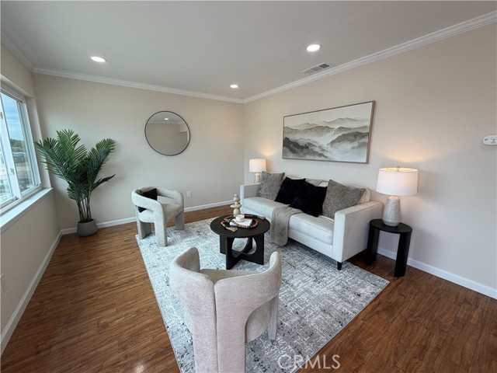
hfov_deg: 102.1
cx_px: 248
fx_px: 201
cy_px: 186
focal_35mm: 14
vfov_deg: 85.7
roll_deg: +0.1
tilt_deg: -11.3
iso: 50
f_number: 2.2
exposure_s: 1/120
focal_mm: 2.22
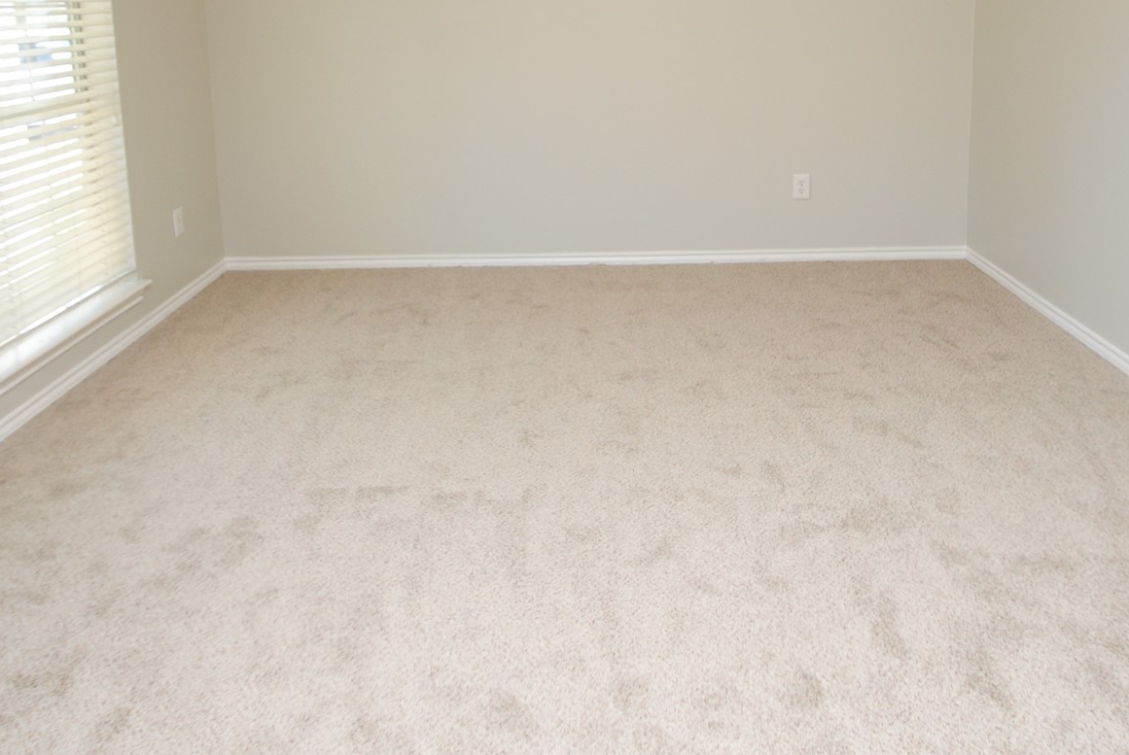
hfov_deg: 65.4
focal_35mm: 28
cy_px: 111
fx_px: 879
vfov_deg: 43.4
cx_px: 542
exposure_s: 1/60
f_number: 4
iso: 200
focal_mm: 10
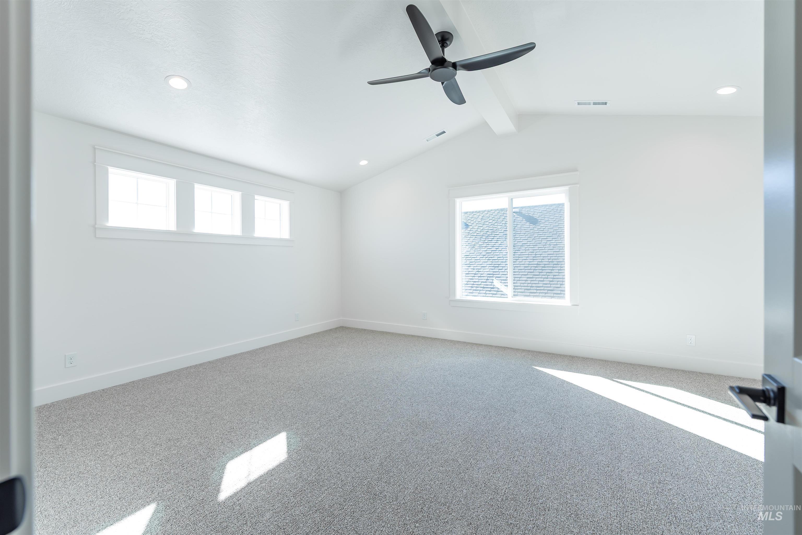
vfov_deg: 77.4
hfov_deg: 100.4
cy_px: 268
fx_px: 334
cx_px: 401
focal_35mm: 15
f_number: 4
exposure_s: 1/80
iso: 125
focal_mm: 15
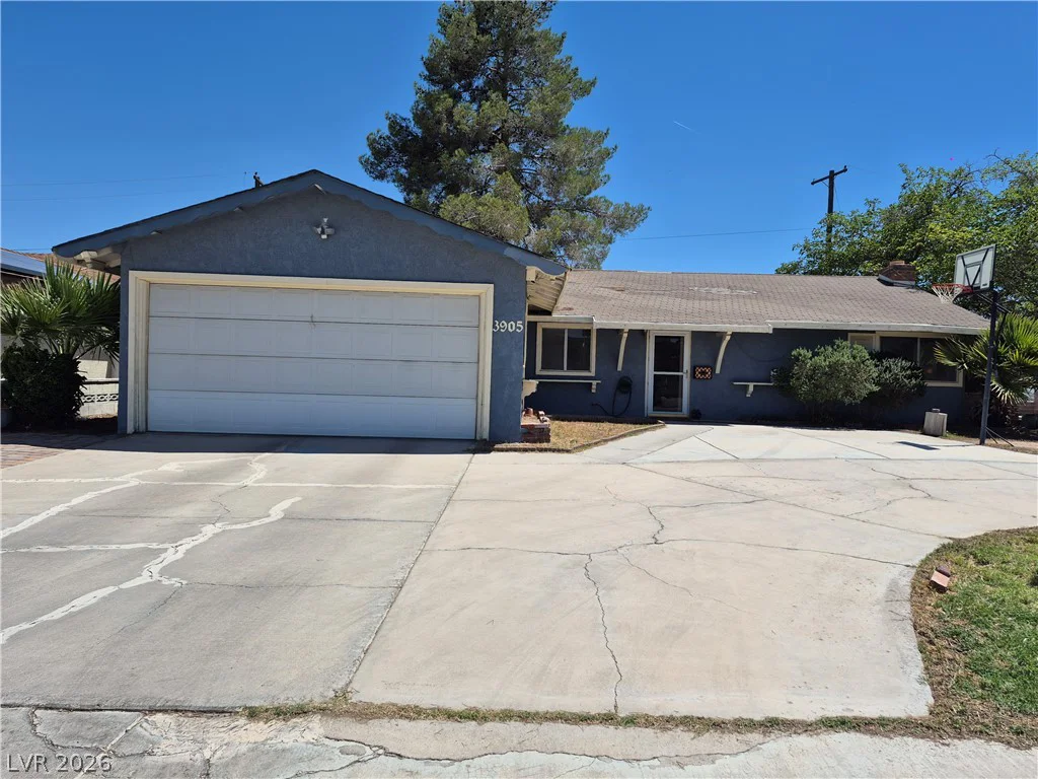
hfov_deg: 73.9
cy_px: 390
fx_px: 690
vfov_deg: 58.9
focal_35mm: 23
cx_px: 519
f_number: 1.8
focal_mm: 5.4
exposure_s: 1/2832
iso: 25
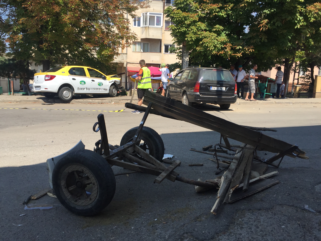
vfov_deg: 48.2
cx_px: 160
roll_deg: -2.8
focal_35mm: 29
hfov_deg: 61.7
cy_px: 120
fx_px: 269
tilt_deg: -8.4
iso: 32
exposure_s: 1/1582
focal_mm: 4.15
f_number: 2.2
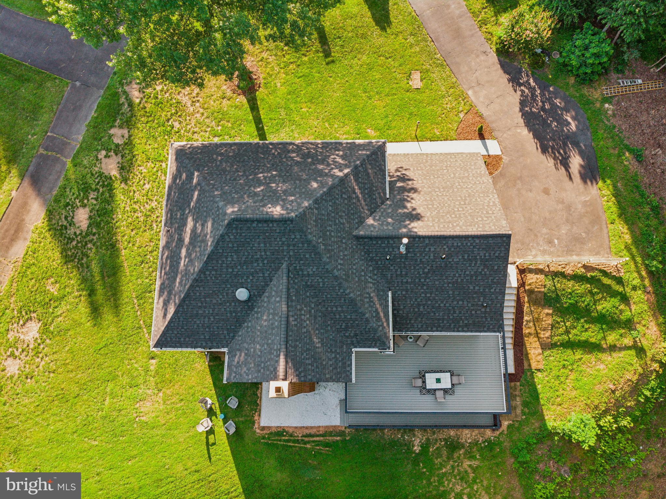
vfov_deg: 56.8
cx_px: 333
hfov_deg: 71.6
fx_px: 462
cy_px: 250
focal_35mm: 24
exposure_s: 1/110
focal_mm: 4.5
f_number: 2.8
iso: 100
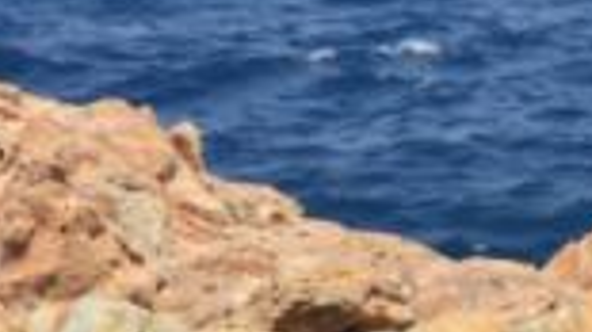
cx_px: 1195
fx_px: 20239
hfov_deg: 1.7
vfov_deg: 0.9
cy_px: 410
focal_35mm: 1290
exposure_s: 1/80
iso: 200
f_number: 22
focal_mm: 200
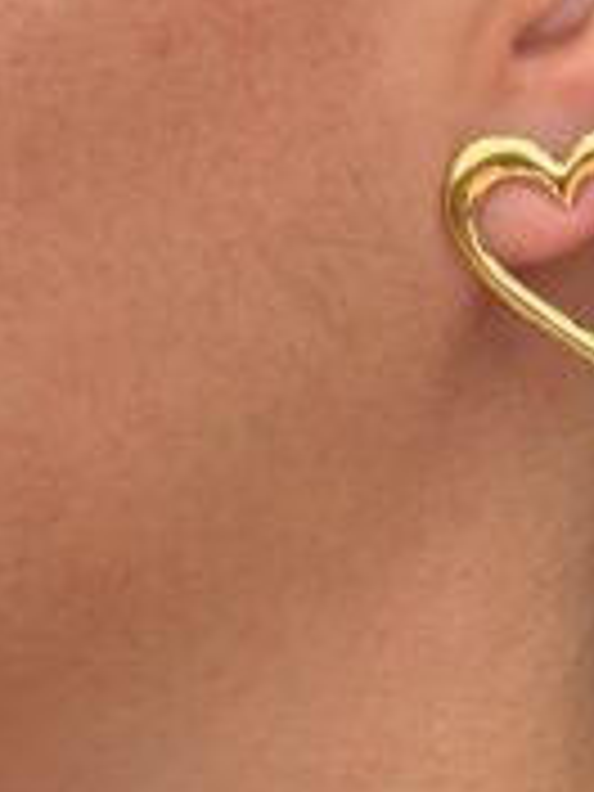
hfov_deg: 13.4
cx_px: 590
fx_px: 2494
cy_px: 198
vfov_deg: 17.9
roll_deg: +0.1
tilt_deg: -1.8
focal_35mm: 109
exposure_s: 1/1456
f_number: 1.78
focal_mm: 6.76
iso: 64
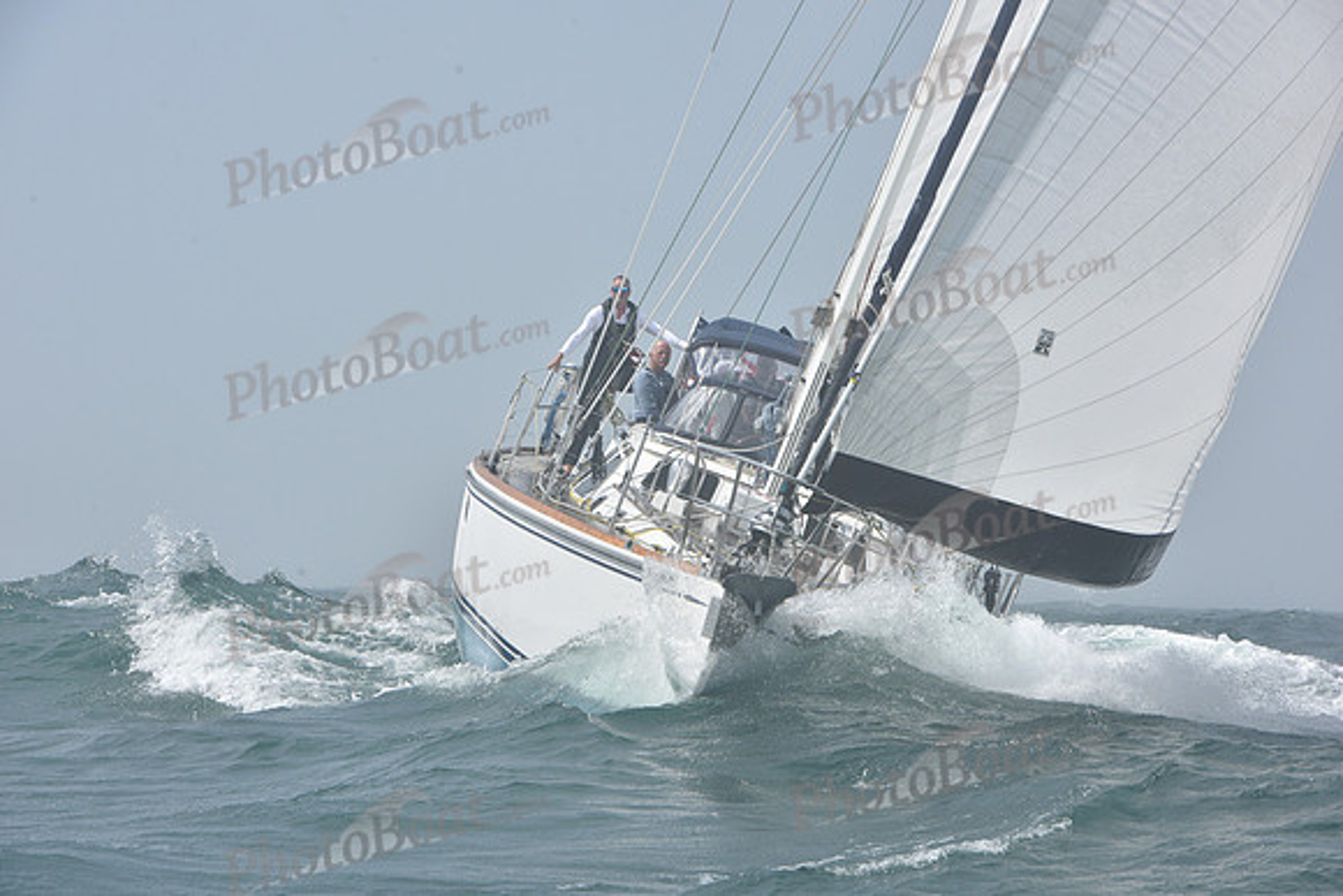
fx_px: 5597
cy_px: 448
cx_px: 672
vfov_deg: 9.2
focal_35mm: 150
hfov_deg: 13.7
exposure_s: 1/800
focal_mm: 150
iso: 320
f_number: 13
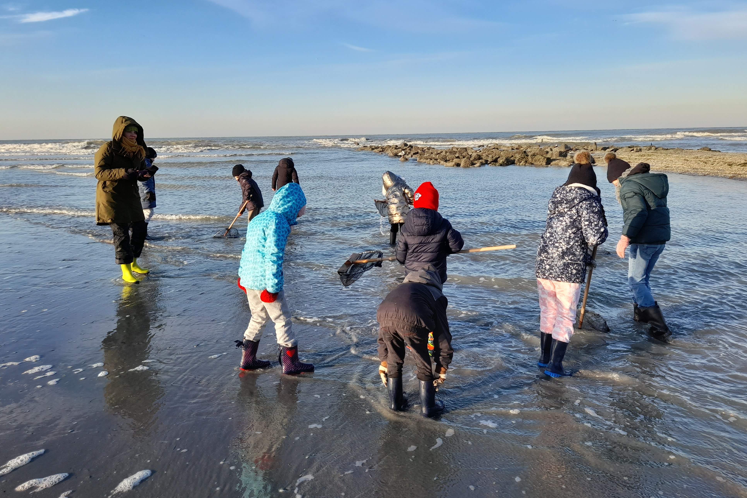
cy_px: 222
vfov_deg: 47.8
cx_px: 366
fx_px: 560
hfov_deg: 67.4
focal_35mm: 27
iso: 20
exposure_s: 1/341
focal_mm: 4.6
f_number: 2
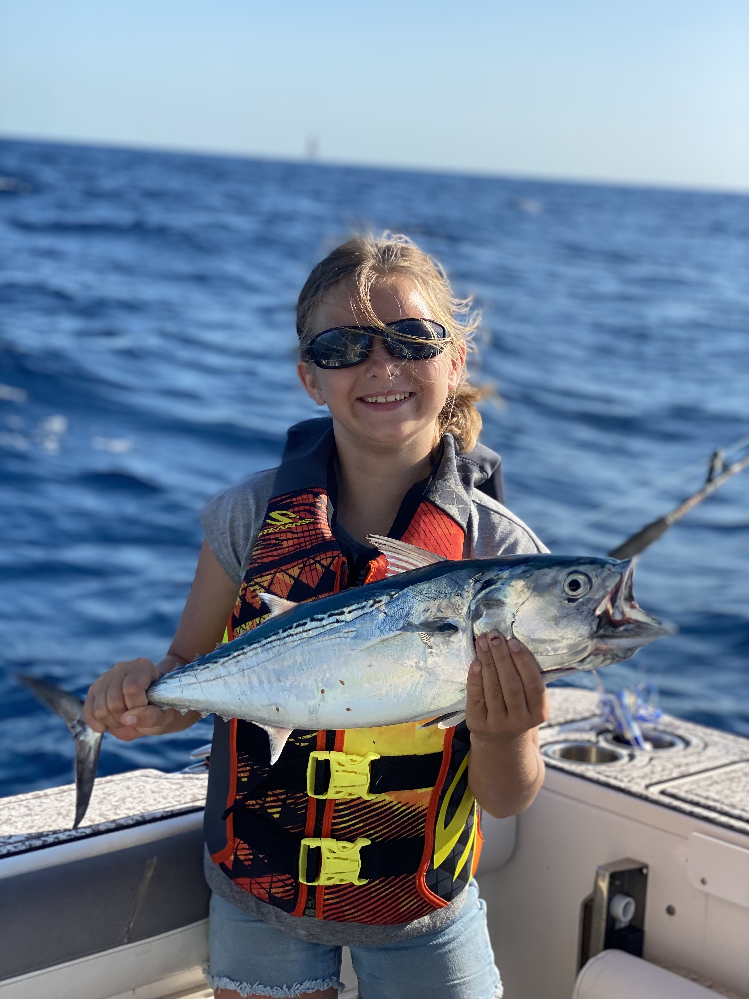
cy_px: 500
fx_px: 1500
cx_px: 374
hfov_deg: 28.0
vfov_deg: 36.8
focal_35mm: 52
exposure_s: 1/888
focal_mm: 6
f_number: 2
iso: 20
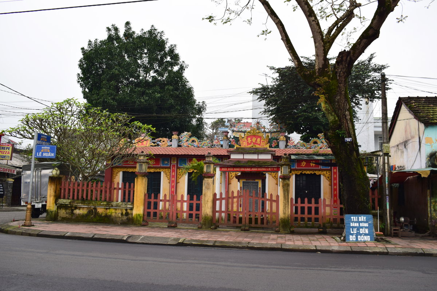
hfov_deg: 59.5
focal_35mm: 32
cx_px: 218
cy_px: 146
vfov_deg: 41.7
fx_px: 382
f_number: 7.1
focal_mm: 21
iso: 400
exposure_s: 1/30
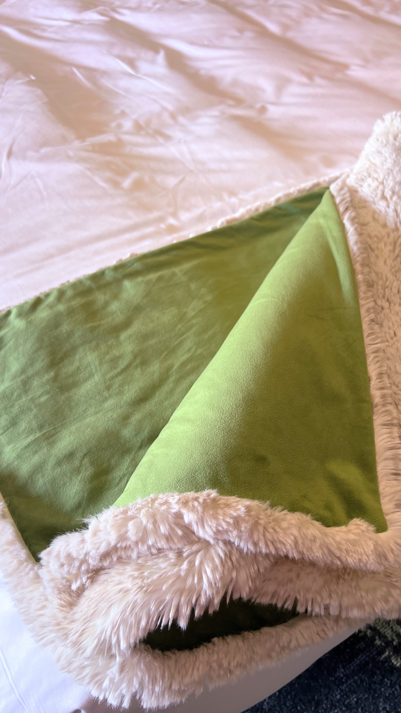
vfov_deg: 66.1
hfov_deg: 40.2
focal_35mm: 29
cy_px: 355
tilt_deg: -48.9
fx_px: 548
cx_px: 216
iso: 64
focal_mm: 5.7
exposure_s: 1/60
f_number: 1.5
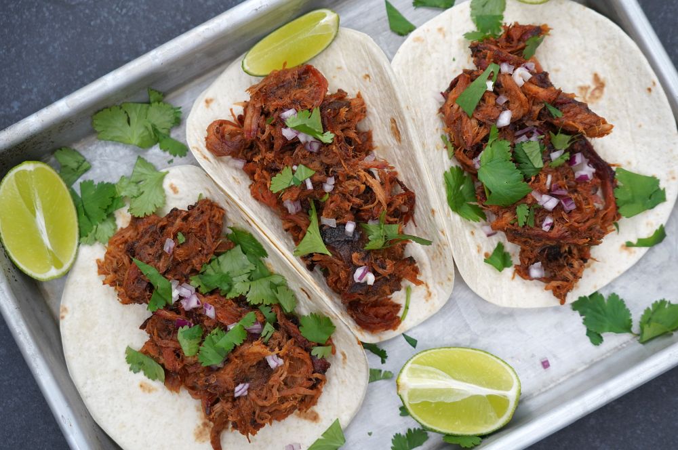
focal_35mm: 86
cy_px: 225
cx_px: 339
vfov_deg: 15.8
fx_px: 1618
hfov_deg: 23.7
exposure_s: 1/160
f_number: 4
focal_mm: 86
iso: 500
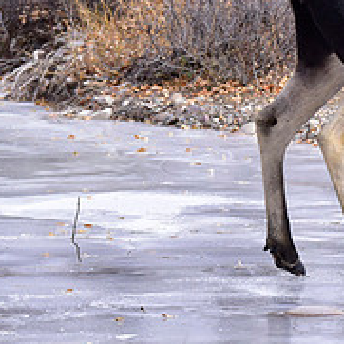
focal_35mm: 546
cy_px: 41
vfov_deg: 3.2
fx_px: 6139
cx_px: 494
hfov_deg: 3.2
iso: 800
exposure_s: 1/640
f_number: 10
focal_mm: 200
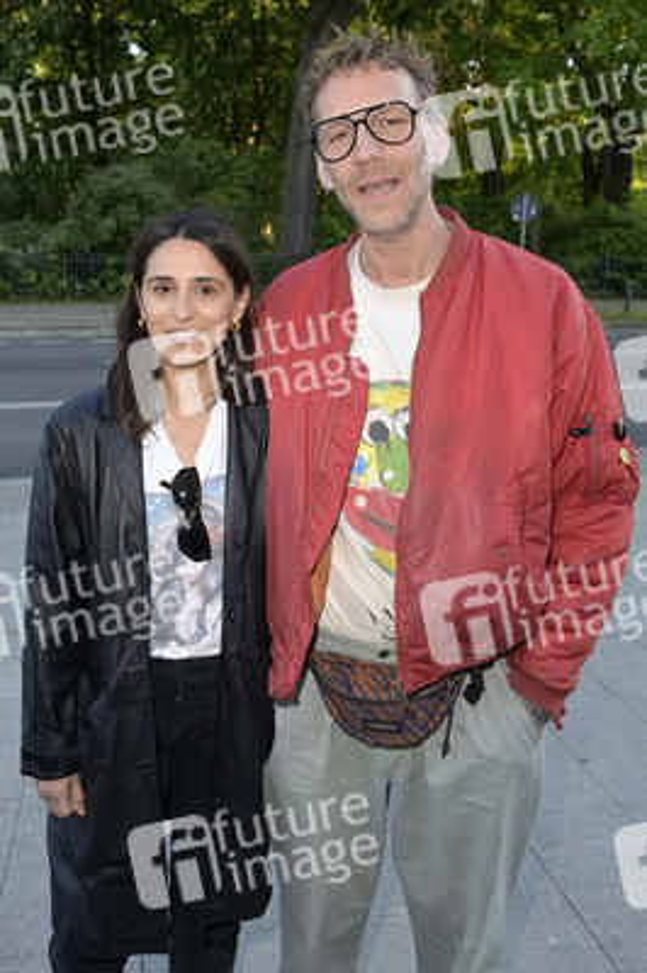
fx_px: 837
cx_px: 324
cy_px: 486
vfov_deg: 60.3
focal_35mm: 31
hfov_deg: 42.3
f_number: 5.6
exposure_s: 1/160
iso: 640
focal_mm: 31
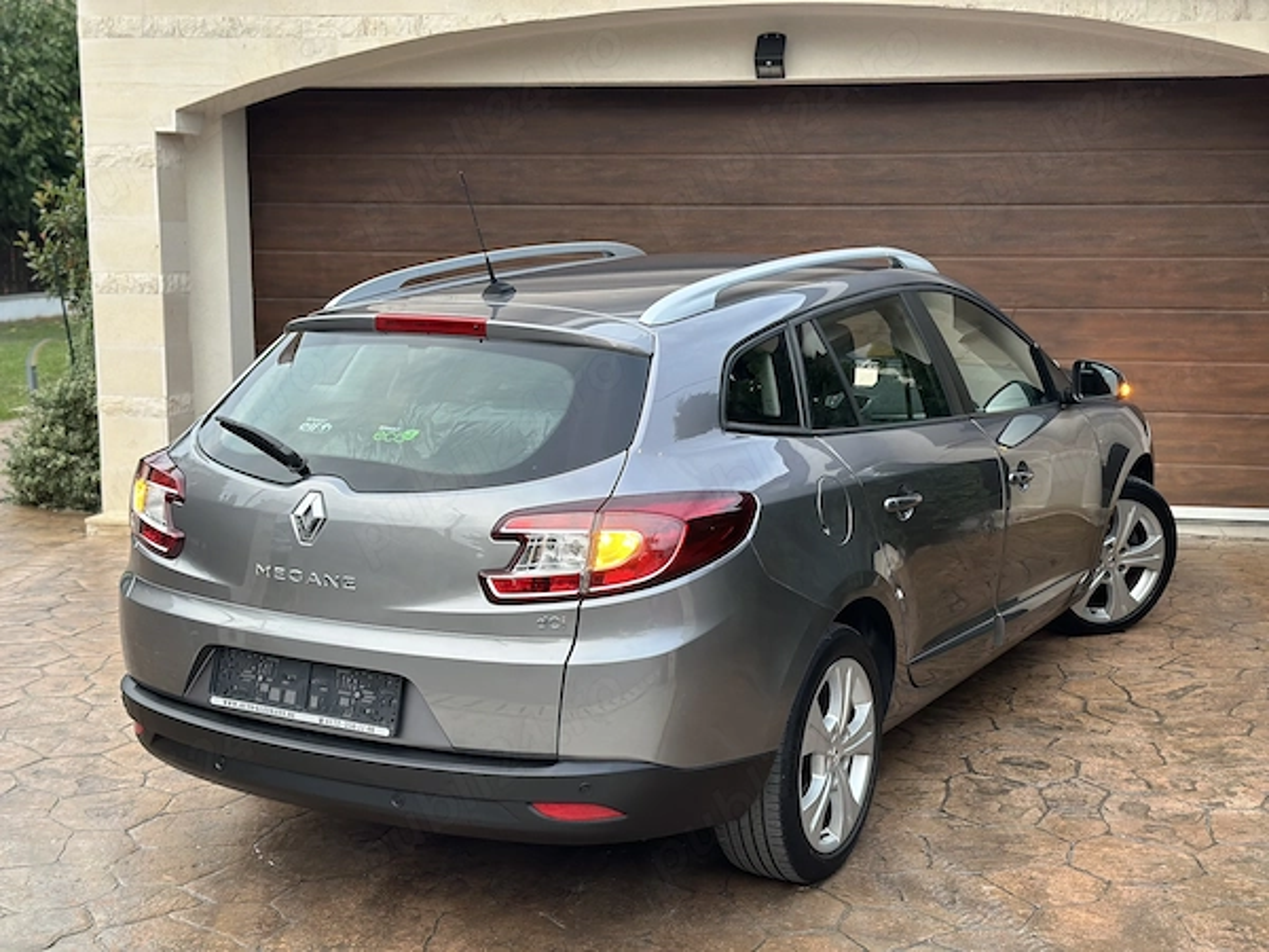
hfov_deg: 39.7
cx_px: 634
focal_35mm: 48
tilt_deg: -8.1
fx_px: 1760
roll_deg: +0.0
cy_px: 476
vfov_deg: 30.3
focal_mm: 6.86
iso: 125
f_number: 1.78
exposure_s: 1/73
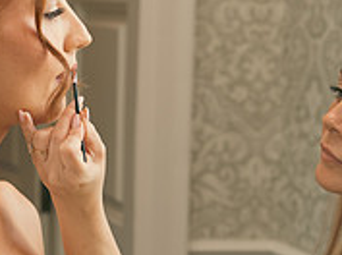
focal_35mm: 139
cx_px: 83
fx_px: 1371
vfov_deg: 10.6
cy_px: 229
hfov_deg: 14.2
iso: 640
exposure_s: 1/160
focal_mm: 44
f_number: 4
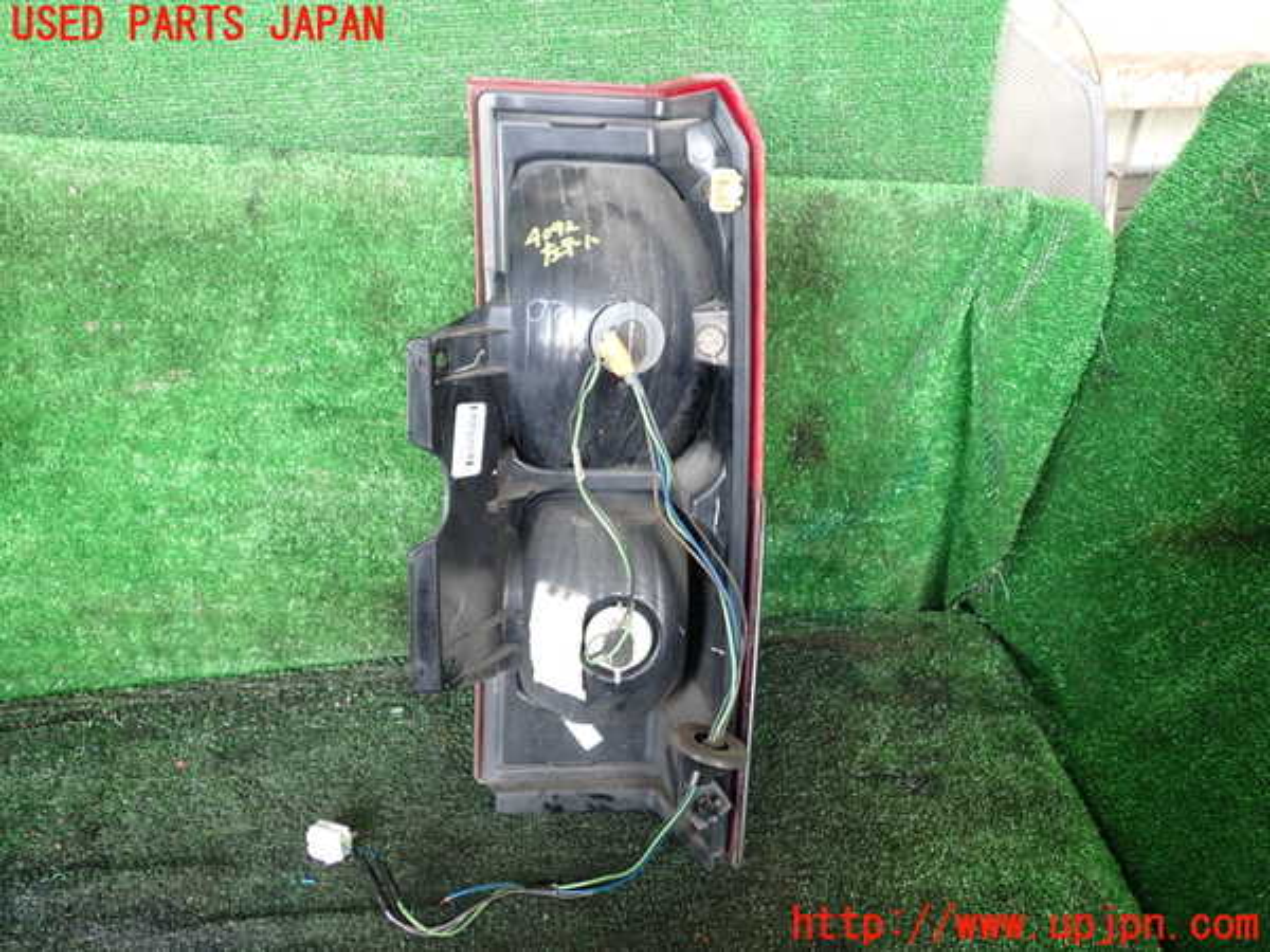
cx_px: 635
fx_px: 1101
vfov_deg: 46.8
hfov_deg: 60.0
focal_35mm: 30
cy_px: 476
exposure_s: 1/50
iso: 200
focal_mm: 5.4
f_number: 2.3
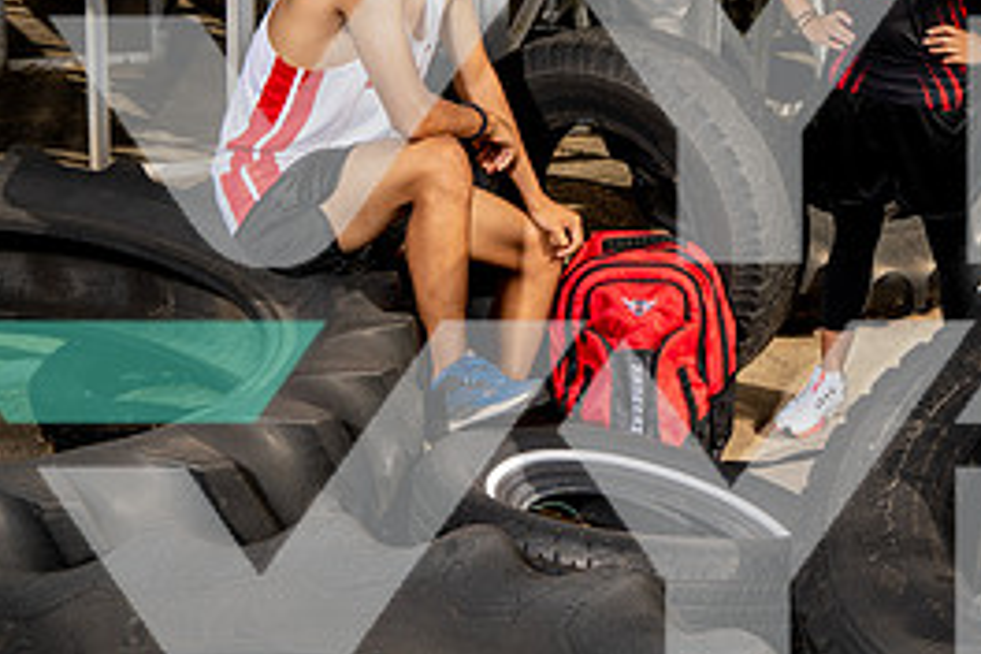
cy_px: 69
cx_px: 896
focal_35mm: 55
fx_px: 1499
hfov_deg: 34.1
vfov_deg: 24.0
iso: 100
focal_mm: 25
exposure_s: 1/250
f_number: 10
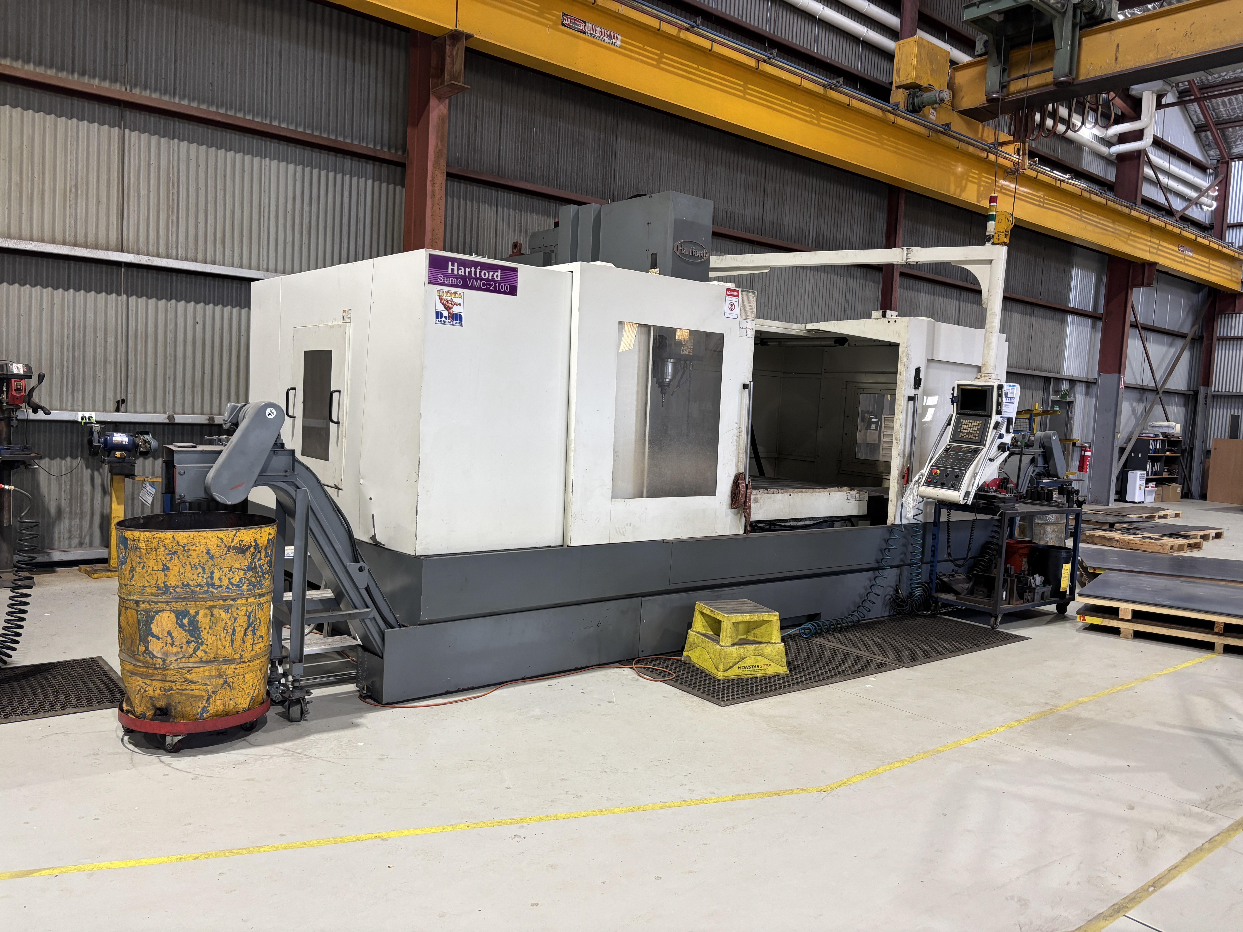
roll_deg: -3.2
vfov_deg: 53.1
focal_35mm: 26
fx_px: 934
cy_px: 466
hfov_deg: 67.3
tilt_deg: -3.4
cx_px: 622
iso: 125
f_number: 1.6
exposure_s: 1/50
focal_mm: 5.96
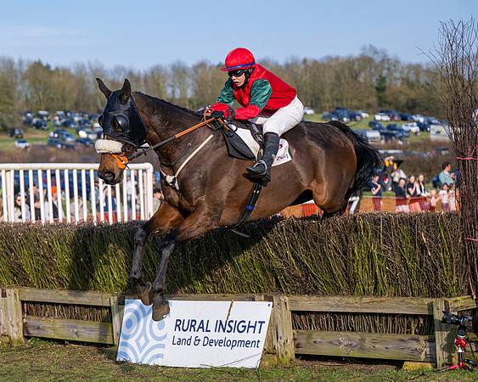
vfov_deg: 15.9
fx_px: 1370
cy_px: 166
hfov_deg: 19.8
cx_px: 197
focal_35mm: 97
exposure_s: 1/5000
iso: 400
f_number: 2.8
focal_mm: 70
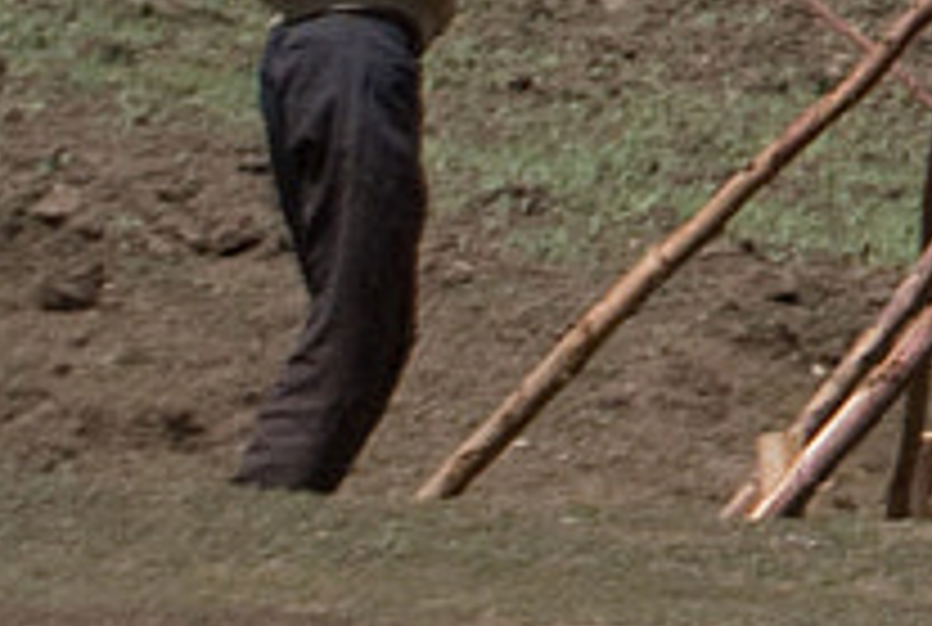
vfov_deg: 3.0
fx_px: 12012
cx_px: 2936
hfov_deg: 4.3
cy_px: -759
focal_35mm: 463
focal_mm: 40
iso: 200
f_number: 6.3
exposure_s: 1/1250
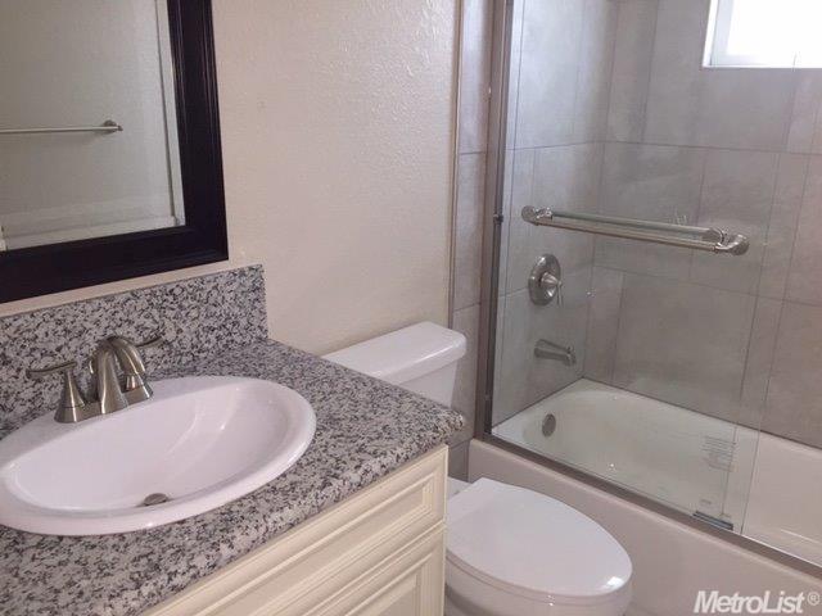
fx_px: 689
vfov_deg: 48.2
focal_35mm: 29
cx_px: 411
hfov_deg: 61.7
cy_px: 308
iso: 100
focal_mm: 4.15
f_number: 2.2
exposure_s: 1/30
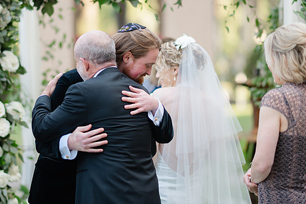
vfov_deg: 6.7
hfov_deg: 10.0
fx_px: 1742
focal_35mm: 205
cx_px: 137
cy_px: 74
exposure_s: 1/640
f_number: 1.4
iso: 100
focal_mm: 105
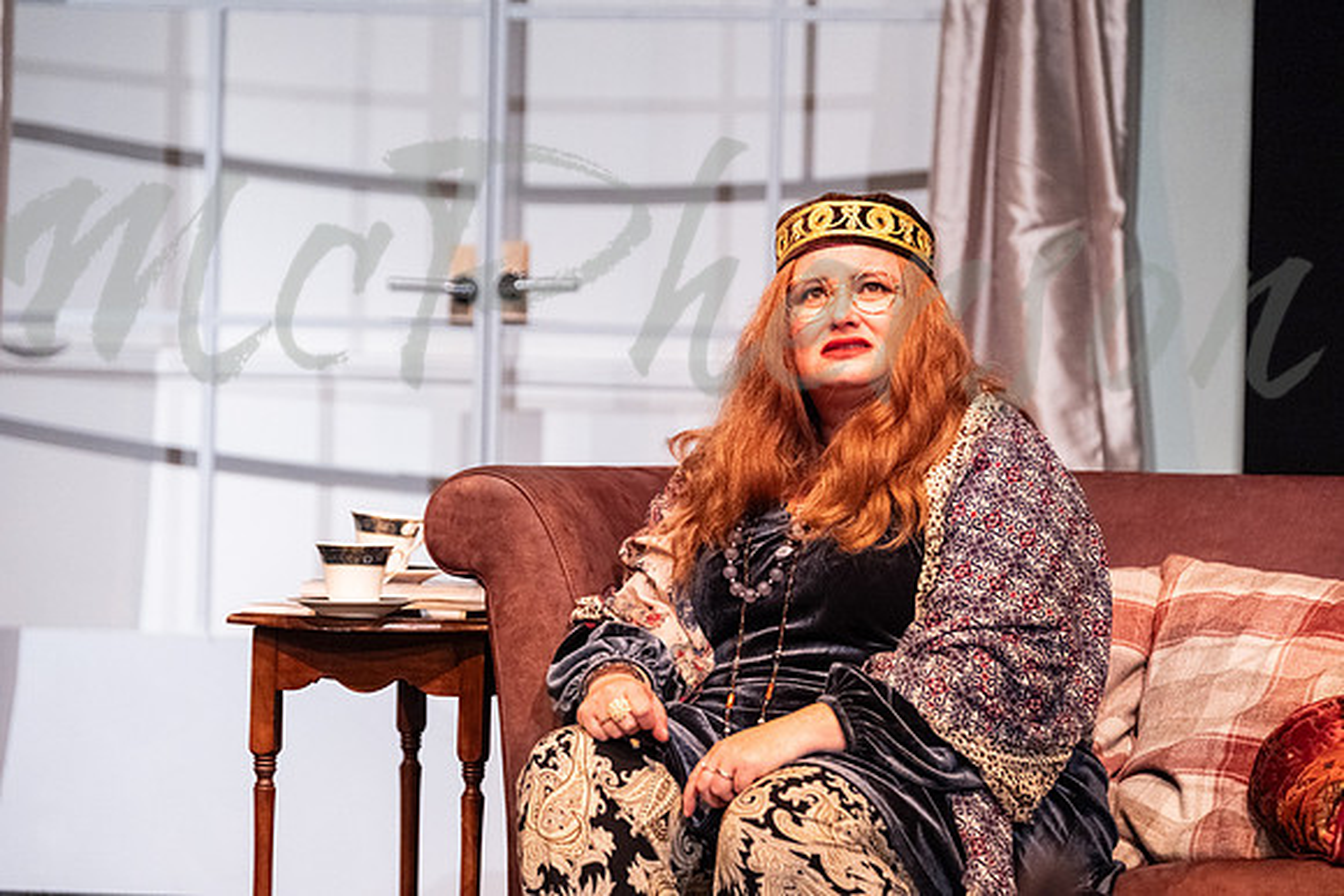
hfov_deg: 13.4
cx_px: 672
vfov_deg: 9.0
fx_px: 5713
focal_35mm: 153
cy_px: 448
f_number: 3.2
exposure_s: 1/250
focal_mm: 102.2
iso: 2000
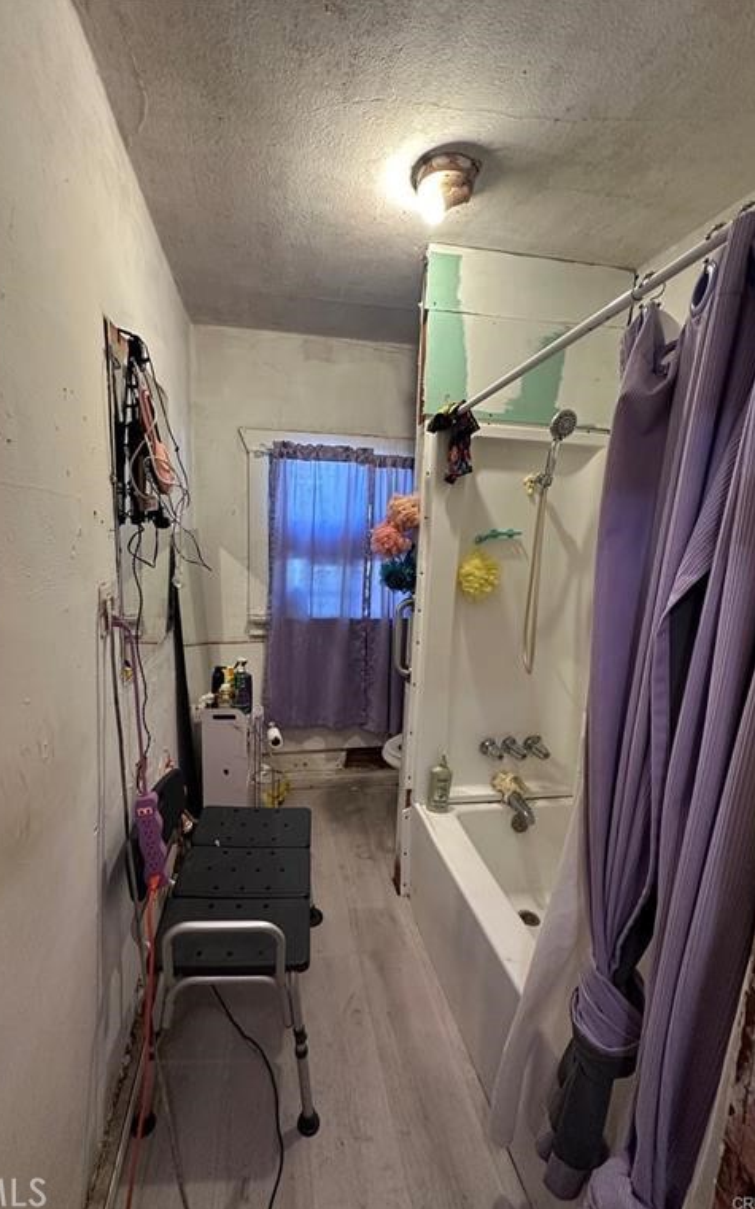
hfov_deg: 74.5
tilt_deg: -6.1
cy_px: 604
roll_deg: -1.9
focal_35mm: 15
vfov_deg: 101.5
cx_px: 335
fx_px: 494
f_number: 2.2
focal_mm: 2.22
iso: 250
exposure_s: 1/60
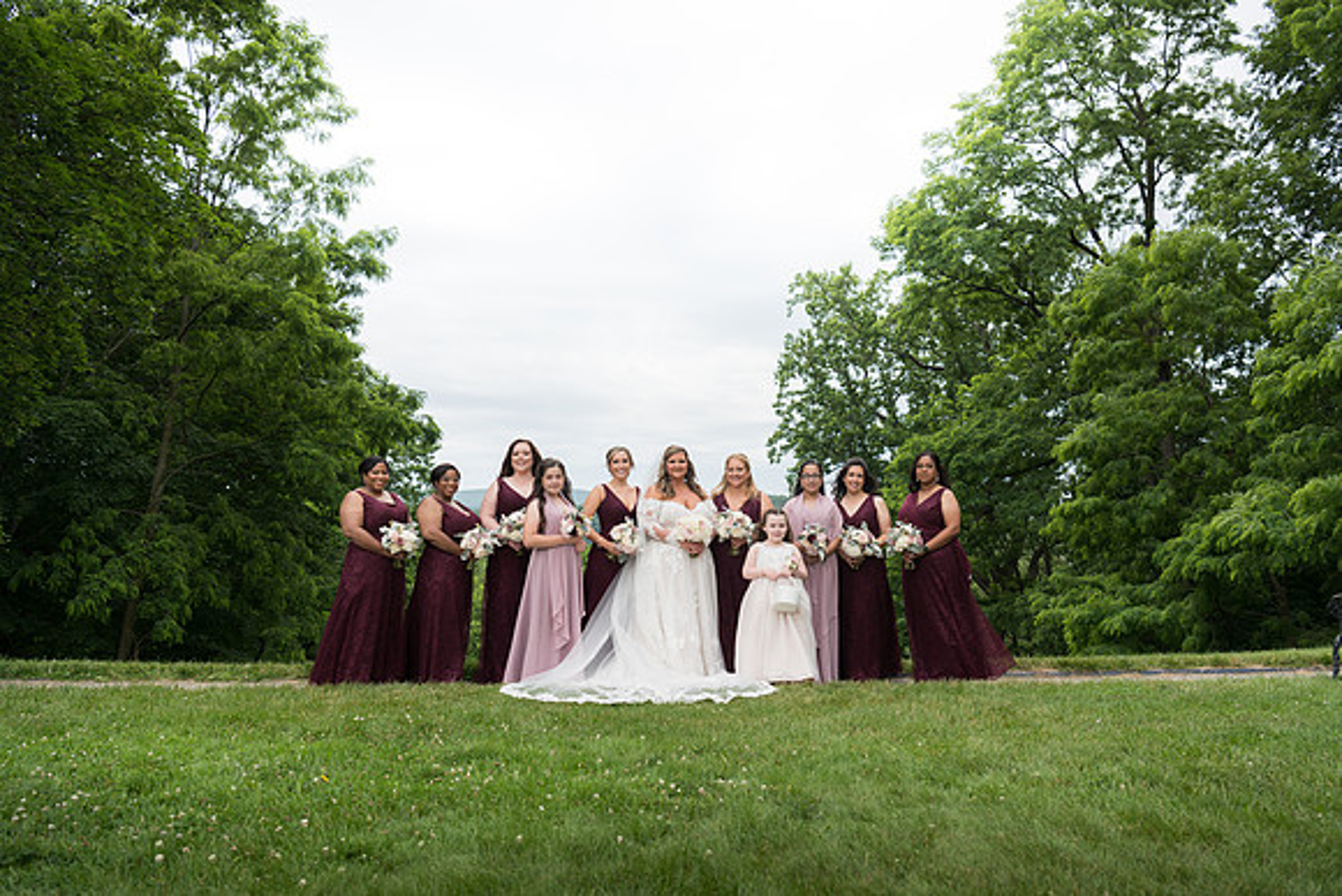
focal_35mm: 33
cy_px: 447
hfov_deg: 57.9
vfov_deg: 40.5
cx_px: 678
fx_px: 1212
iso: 64
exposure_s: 1/320
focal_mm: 32
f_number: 4.5
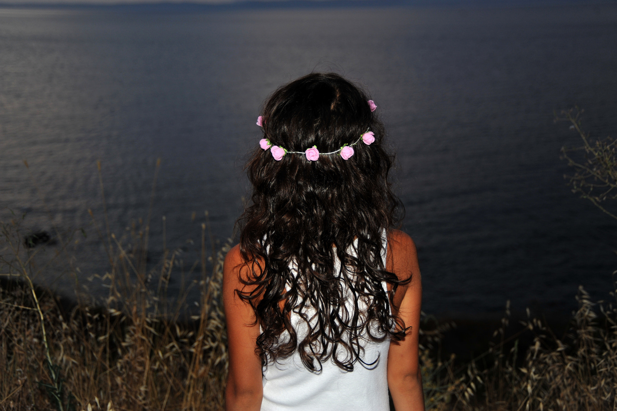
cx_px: 308
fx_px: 771
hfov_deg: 43.6
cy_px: 206
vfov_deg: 29.8
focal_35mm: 45
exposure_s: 1/60
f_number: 4.5
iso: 400
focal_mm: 45
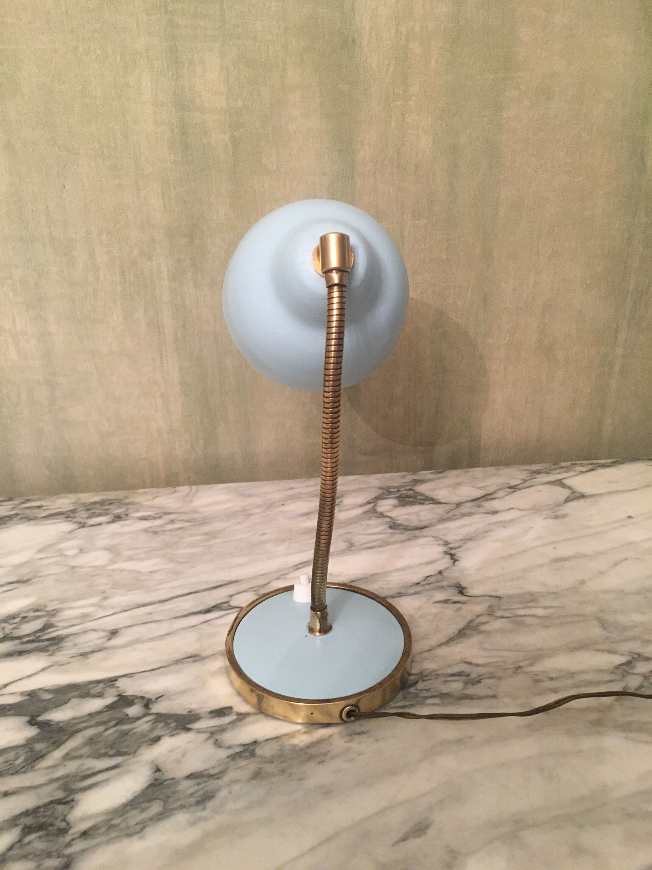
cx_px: 326
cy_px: 435
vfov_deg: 61.7
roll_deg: +1.3
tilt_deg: -23.4
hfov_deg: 48.2
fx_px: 728
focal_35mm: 29
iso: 200
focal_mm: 4.15
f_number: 2.2
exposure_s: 1/33
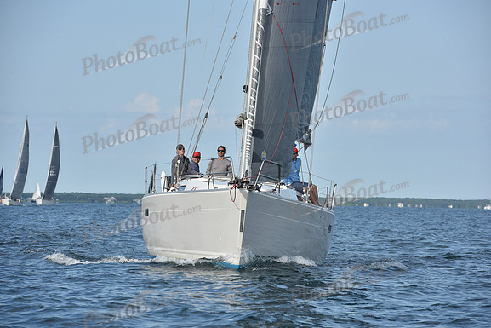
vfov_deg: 6.8
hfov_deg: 10.2
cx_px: 246
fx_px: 2742
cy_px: 164
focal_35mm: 201
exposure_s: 1/1000
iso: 320
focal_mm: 200
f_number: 9
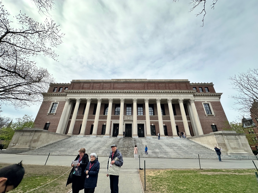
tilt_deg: +26.4
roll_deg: -1.3
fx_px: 104
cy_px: 96
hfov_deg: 102.1
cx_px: 129
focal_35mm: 14
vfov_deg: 85.7
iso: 50
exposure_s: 1/3125
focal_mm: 2.22
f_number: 2.2
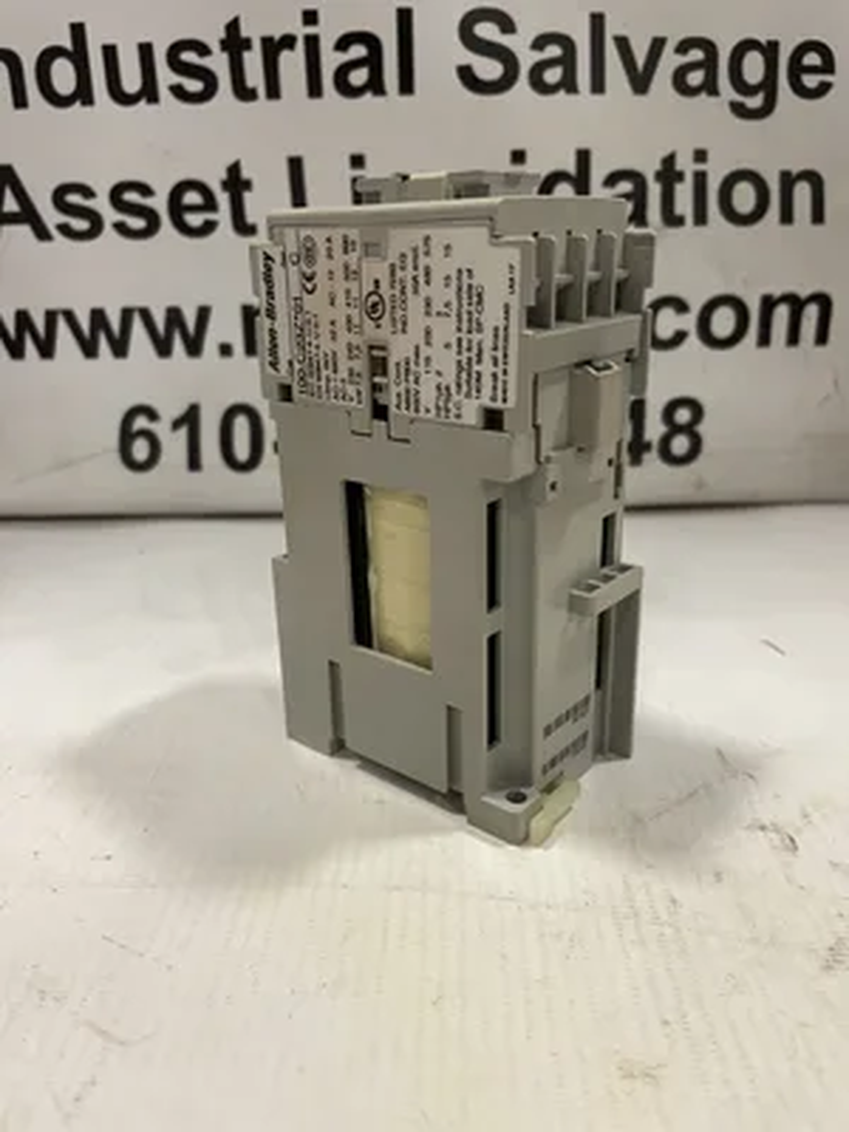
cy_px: 566
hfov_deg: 53.1
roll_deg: -1.0
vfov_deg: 67.3
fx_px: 850
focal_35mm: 26
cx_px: 424
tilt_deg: -20.0
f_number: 1.6
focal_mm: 4.2
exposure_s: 1/60
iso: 160
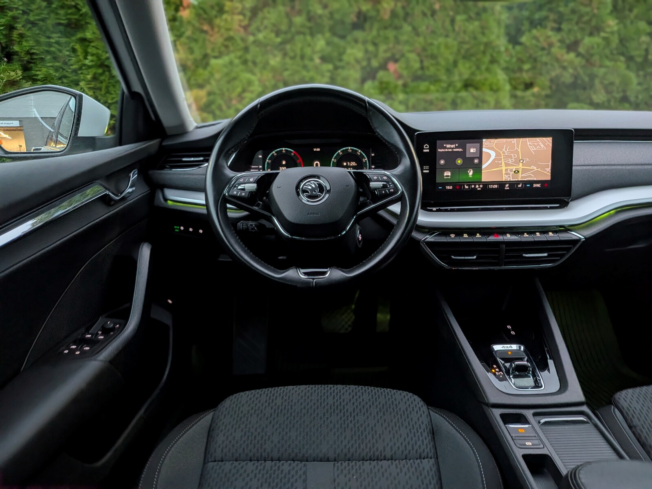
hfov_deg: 71.6
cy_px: 244
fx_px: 452
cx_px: 326
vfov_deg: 56.8
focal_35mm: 24
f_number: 1.7
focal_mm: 4.53
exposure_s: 1/19
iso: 78
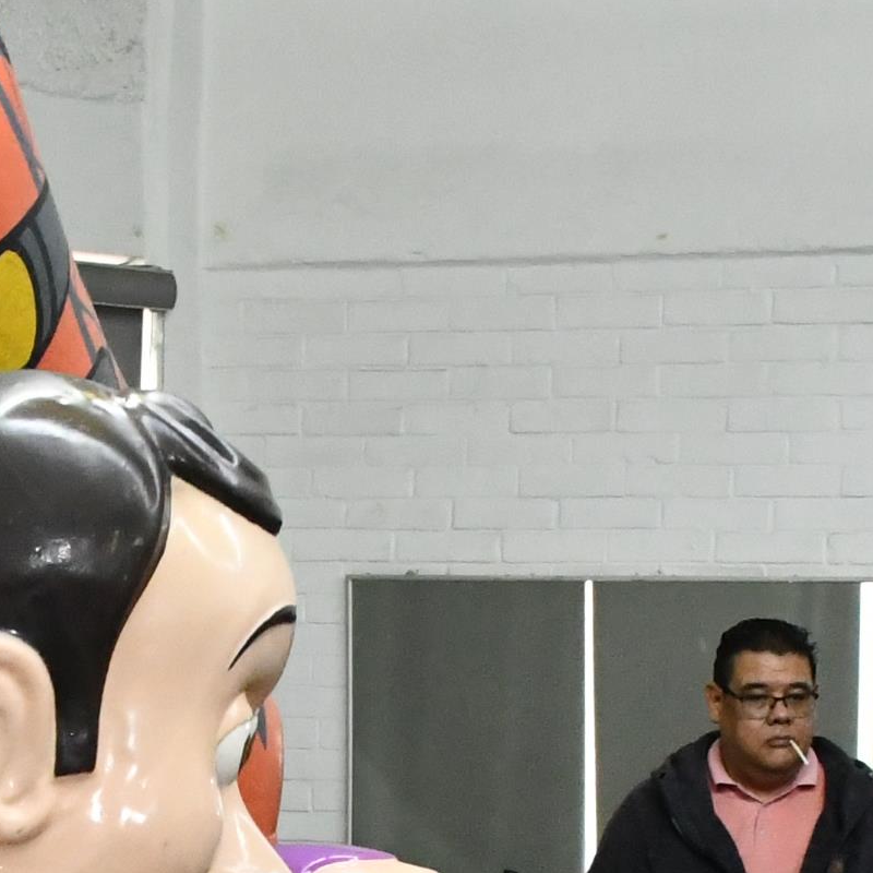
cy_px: 1320
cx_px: 176
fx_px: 4936
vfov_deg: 9.8
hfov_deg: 10.1
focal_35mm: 173
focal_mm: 26
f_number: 7.1
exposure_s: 1/100
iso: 4000
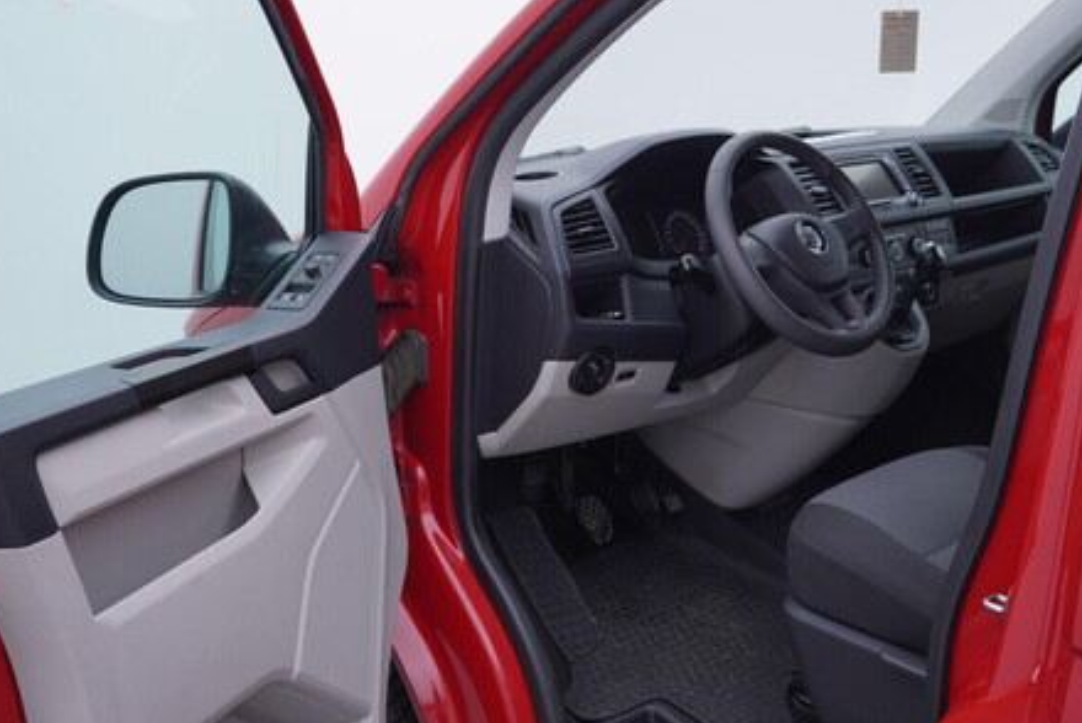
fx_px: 1353
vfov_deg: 29.8
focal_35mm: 45
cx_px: 484
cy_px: 289
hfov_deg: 43.5
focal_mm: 24
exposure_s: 1/60
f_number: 3.5
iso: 125
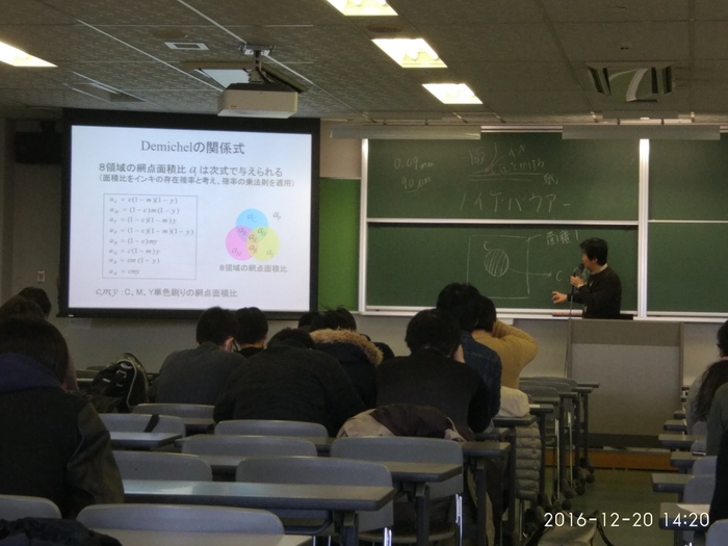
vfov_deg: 49.7
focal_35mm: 28
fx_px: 589
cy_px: 273
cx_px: 364
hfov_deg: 63.4
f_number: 2
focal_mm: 4.26
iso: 133
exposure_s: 1/50
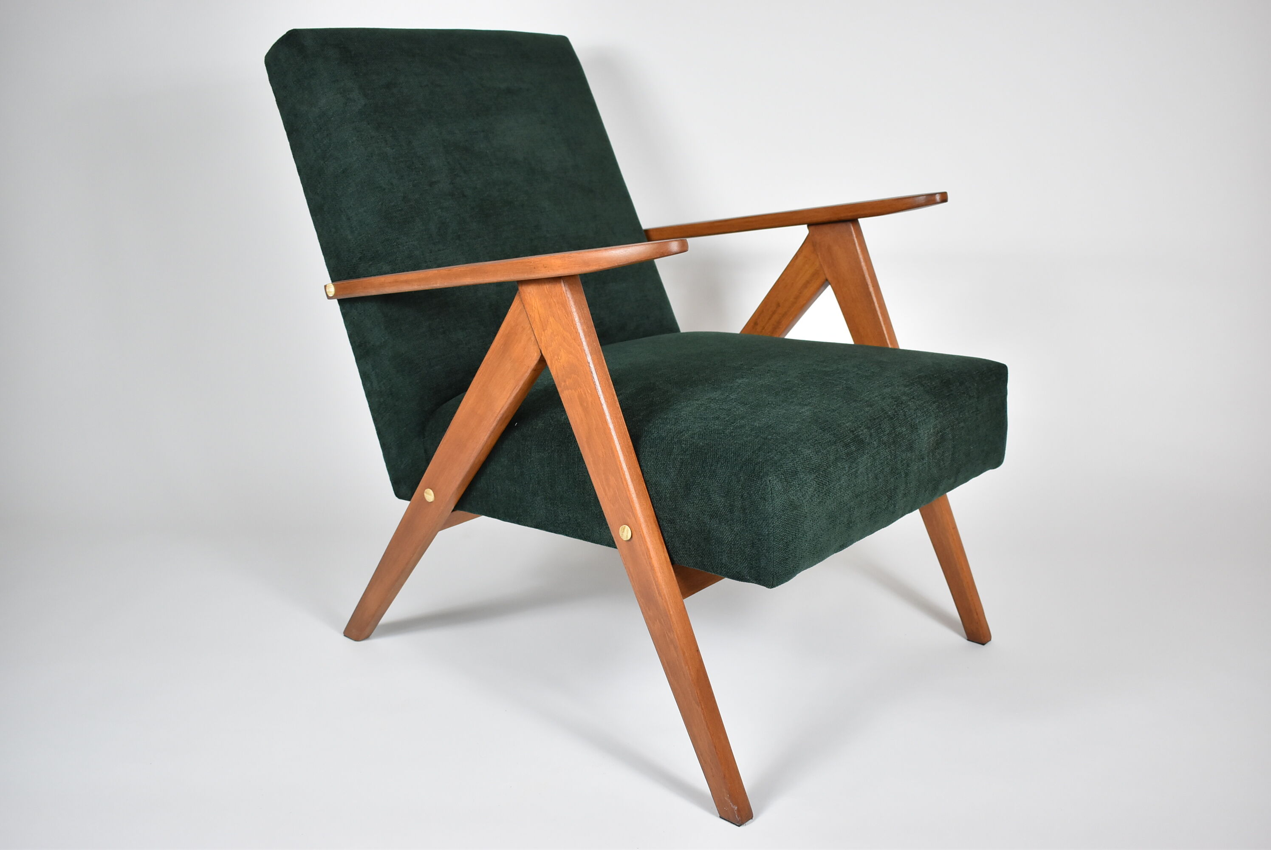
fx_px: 1272
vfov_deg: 36.9
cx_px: 636
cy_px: 425
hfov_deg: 53.1
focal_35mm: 36
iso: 900
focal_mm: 24
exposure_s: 1/125
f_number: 4
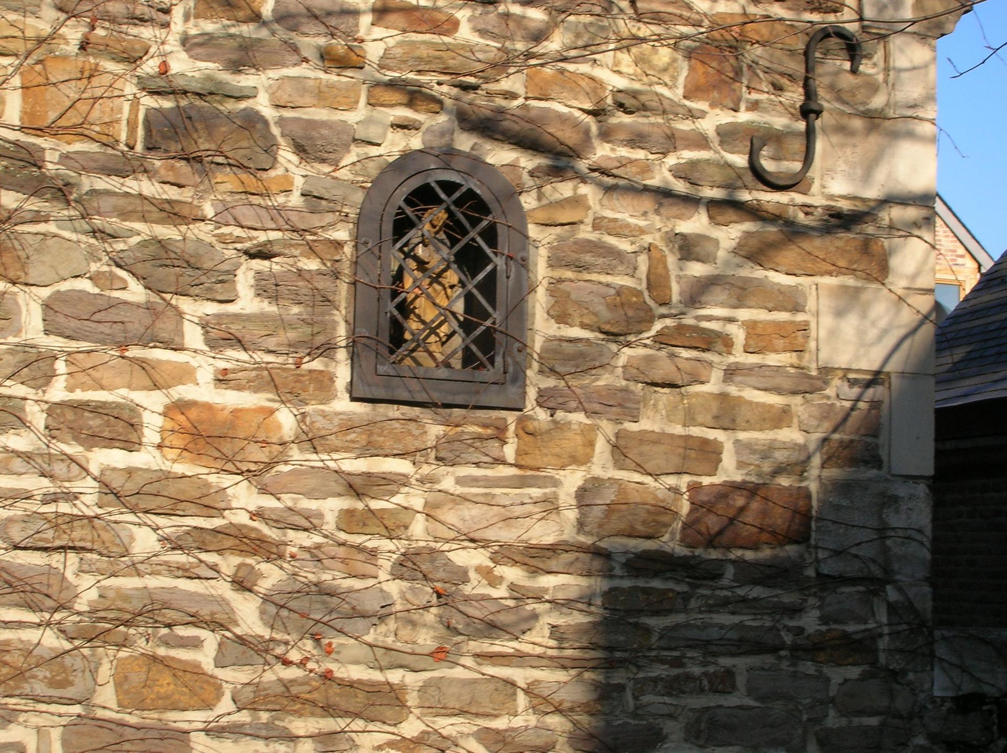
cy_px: 376
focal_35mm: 63
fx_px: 1831
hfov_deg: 30.8
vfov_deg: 23.2
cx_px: 504
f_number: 6.1
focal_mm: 10.4
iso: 50
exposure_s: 1/142
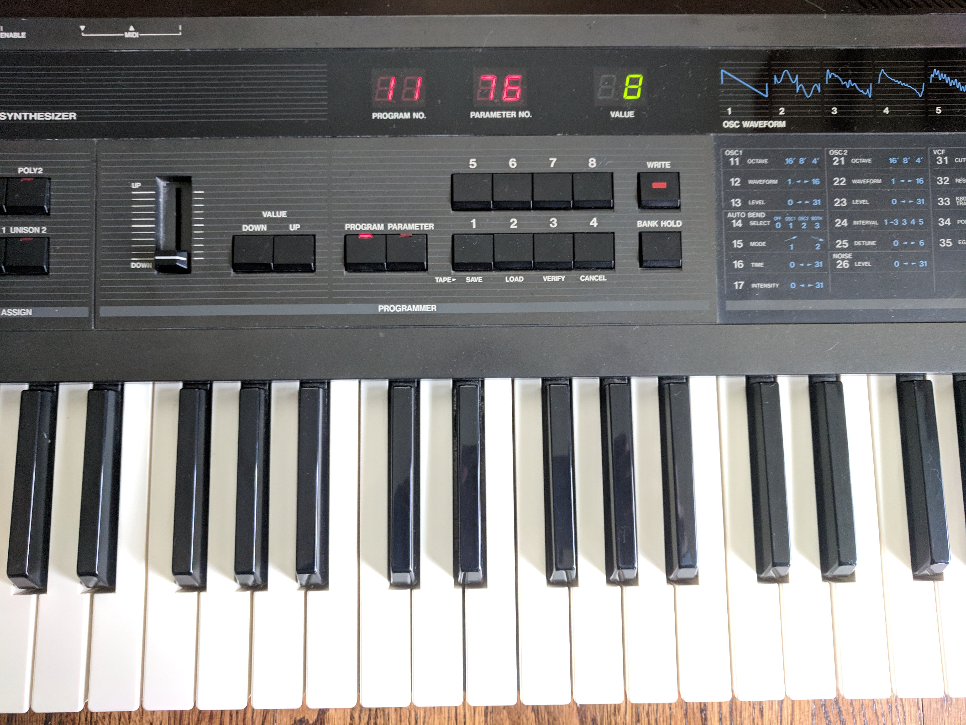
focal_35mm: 26
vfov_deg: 53.1
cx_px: 483
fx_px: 726
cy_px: 362
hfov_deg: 67.3
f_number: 2
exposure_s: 1/40
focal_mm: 4.67
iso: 494
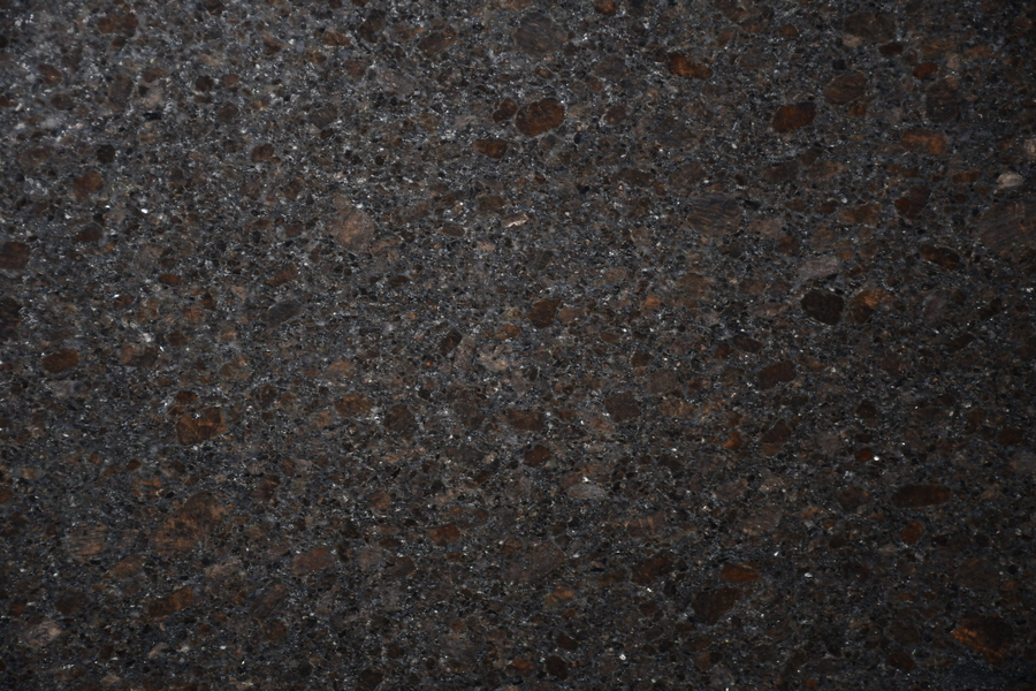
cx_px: 518
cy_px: 346
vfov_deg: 17.5
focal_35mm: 78
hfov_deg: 26.0
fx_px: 2244
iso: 400
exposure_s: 1/60
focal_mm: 52
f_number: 4.8
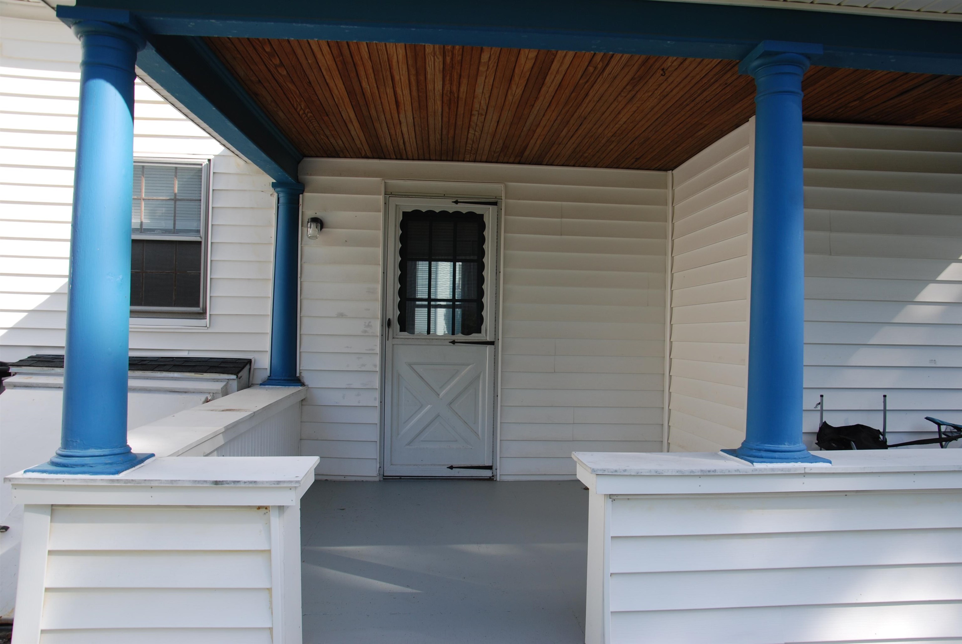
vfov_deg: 53.3
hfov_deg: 73.7
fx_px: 642
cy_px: 322
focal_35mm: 24
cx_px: 481
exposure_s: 1/125
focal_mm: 16
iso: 100
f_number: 5.6
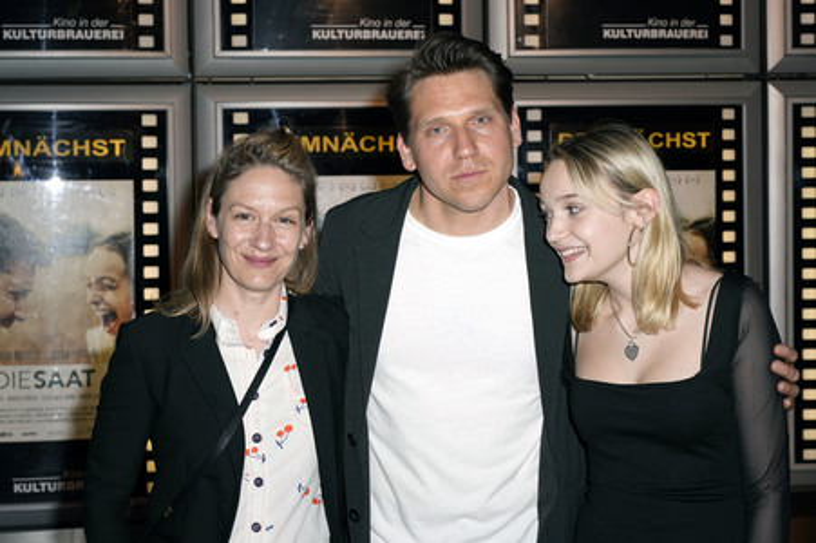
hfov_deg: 33.4
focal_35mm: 60
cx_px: 408
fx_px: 1359
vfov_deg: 22.6
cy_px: 272
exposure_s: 1/125
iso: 640
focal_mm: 60
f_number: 7.1
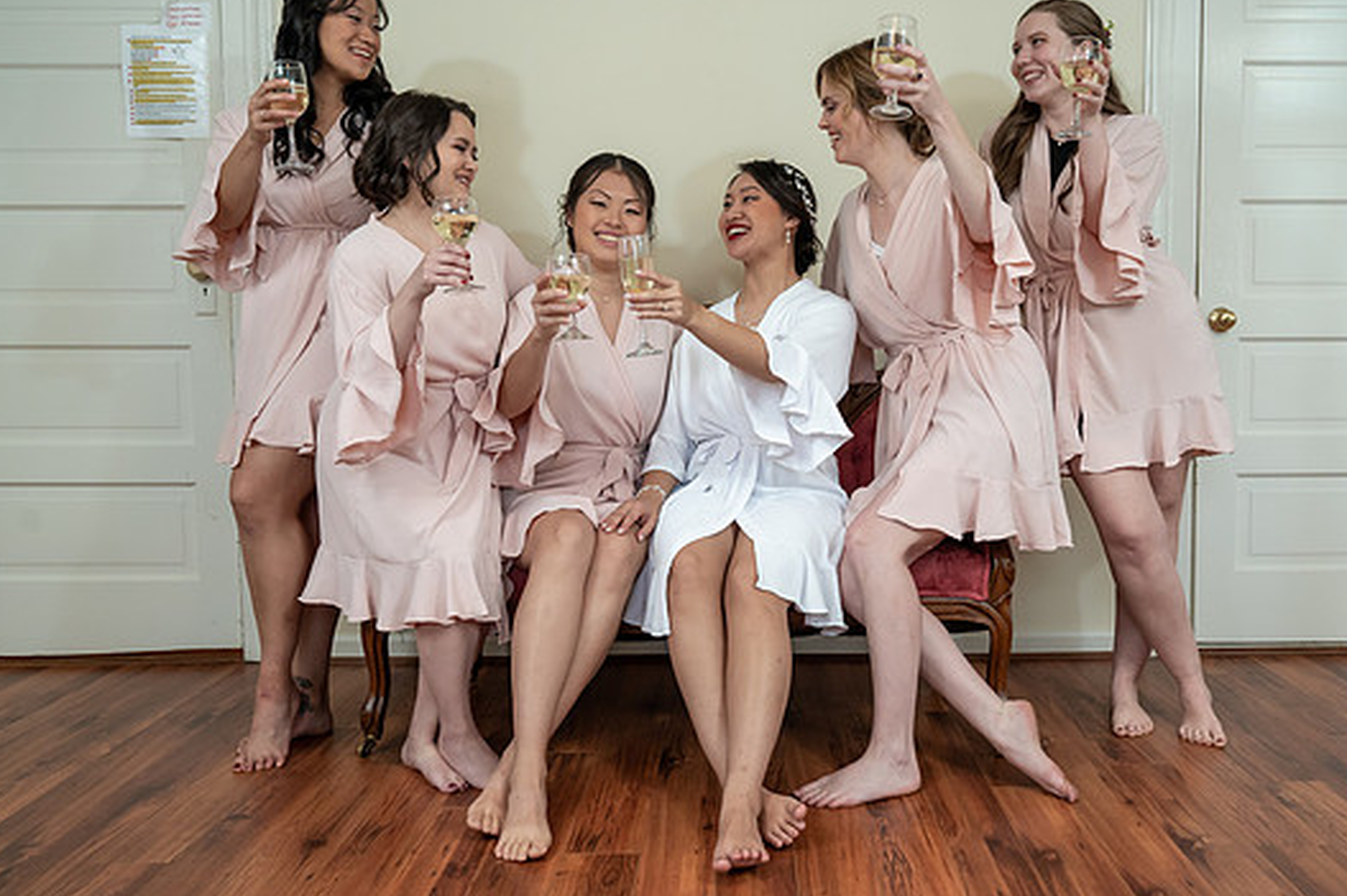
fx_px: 1234
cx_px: 758
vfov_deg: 39.9
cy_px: 413
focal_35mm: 33
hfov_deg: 57.1
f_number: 5.6
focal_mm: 28
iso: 2000
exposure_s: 1/200
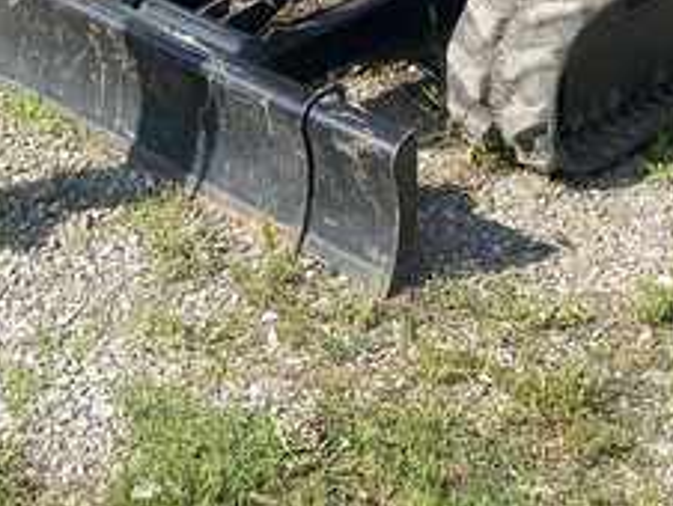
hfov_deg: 20.9
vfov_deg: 14.5
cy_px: -357
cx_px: 86
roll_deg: +0.9
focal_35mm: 92
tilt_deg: -10.6
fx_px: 1791
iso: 32
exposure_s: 1/1412
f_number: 1.8
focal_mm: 4.25
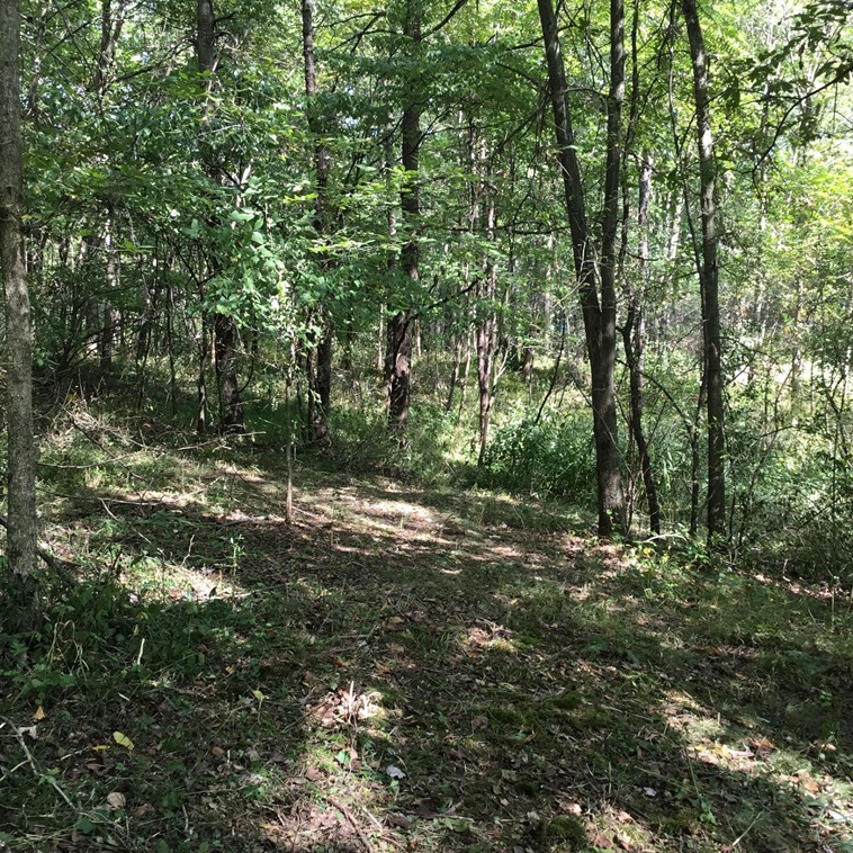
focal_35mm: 37
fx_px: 1032
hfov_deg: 44.9
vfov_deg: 44.9
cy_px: 425
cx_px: 437
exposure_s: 1/60
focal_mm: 3.3
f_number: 2.4
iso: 32
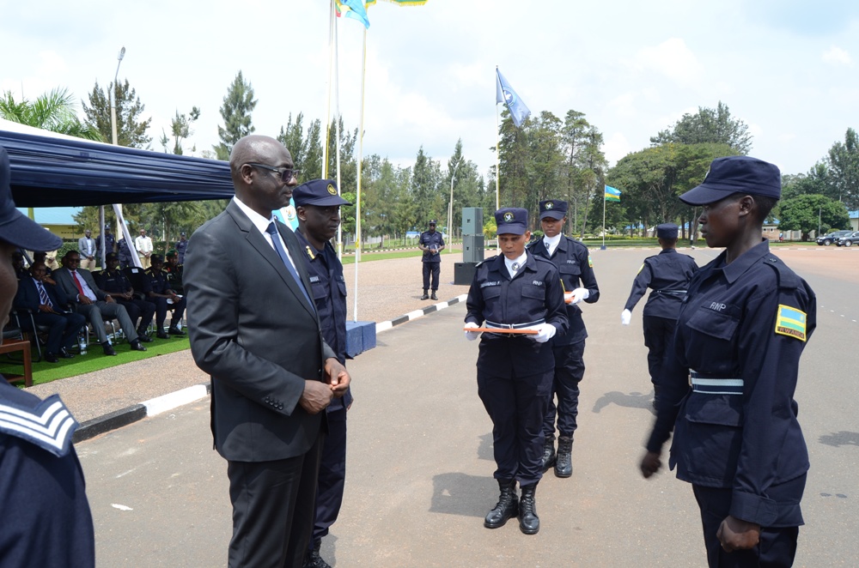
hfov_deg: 67.5
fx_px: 643
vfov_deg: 47.7
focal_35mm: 27
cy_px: 284
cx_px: 430
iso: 125
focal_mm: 18
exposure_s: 1/160
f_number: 6.3
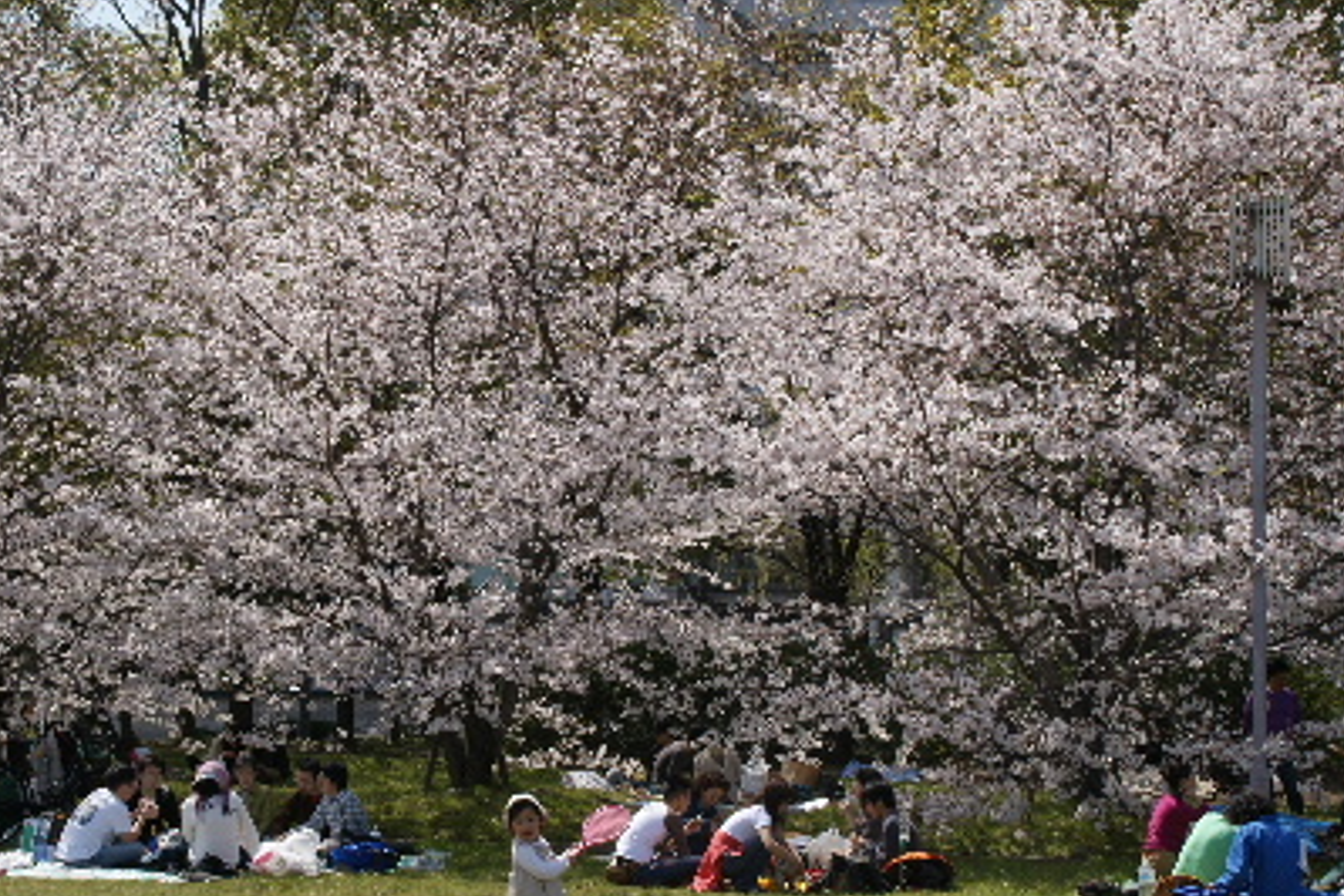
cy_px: 482
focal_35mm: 75
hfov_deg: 27.0
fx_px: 2800
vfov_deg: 18.2
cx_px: 581
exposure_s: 1/125
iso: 100
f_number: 13
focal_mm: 40
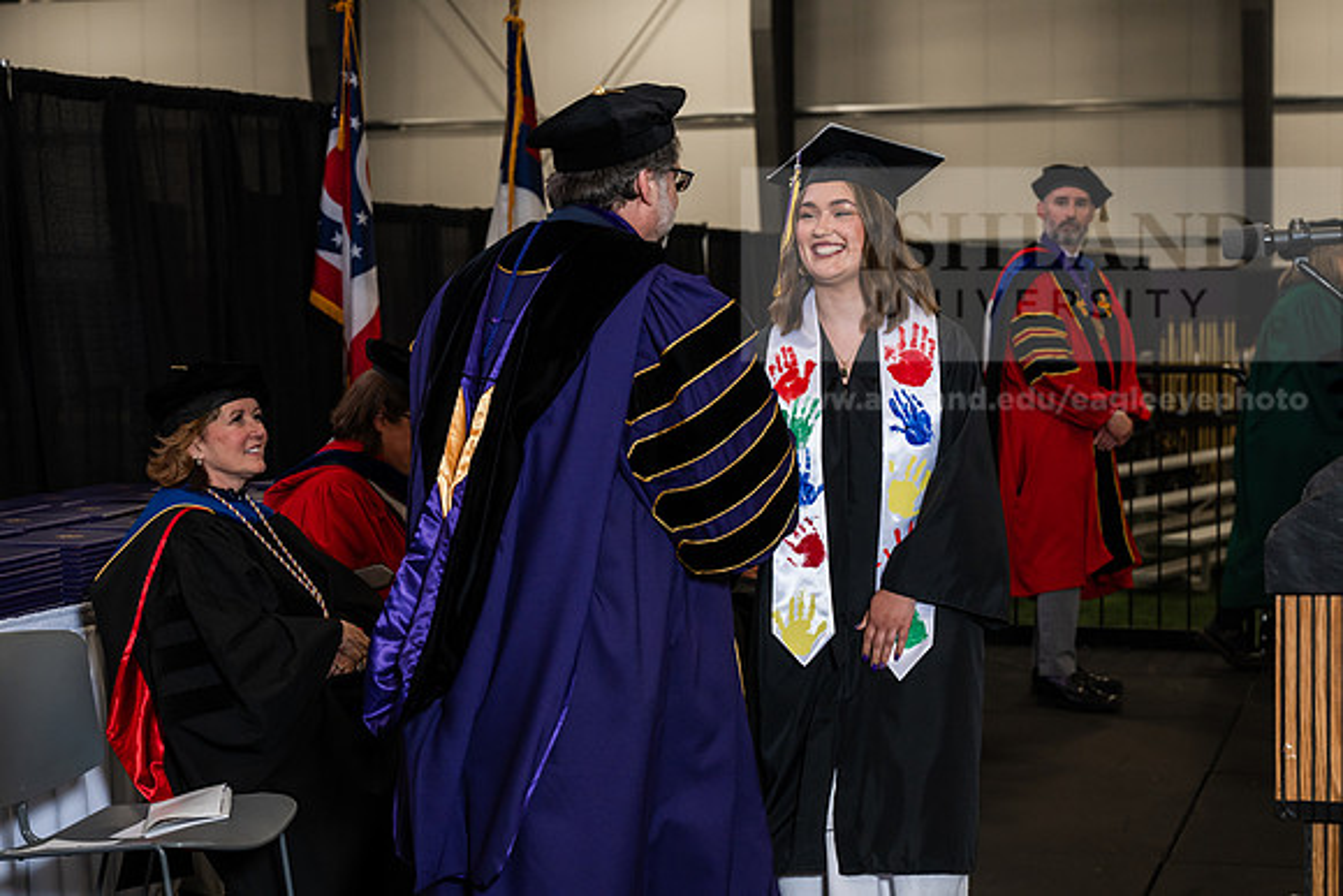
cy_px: 448
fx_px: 2612
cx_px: 672
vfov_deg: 19.5
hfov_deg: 28.8
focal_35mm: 70
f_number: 5
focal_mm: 70
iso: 1250
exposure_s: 1/200
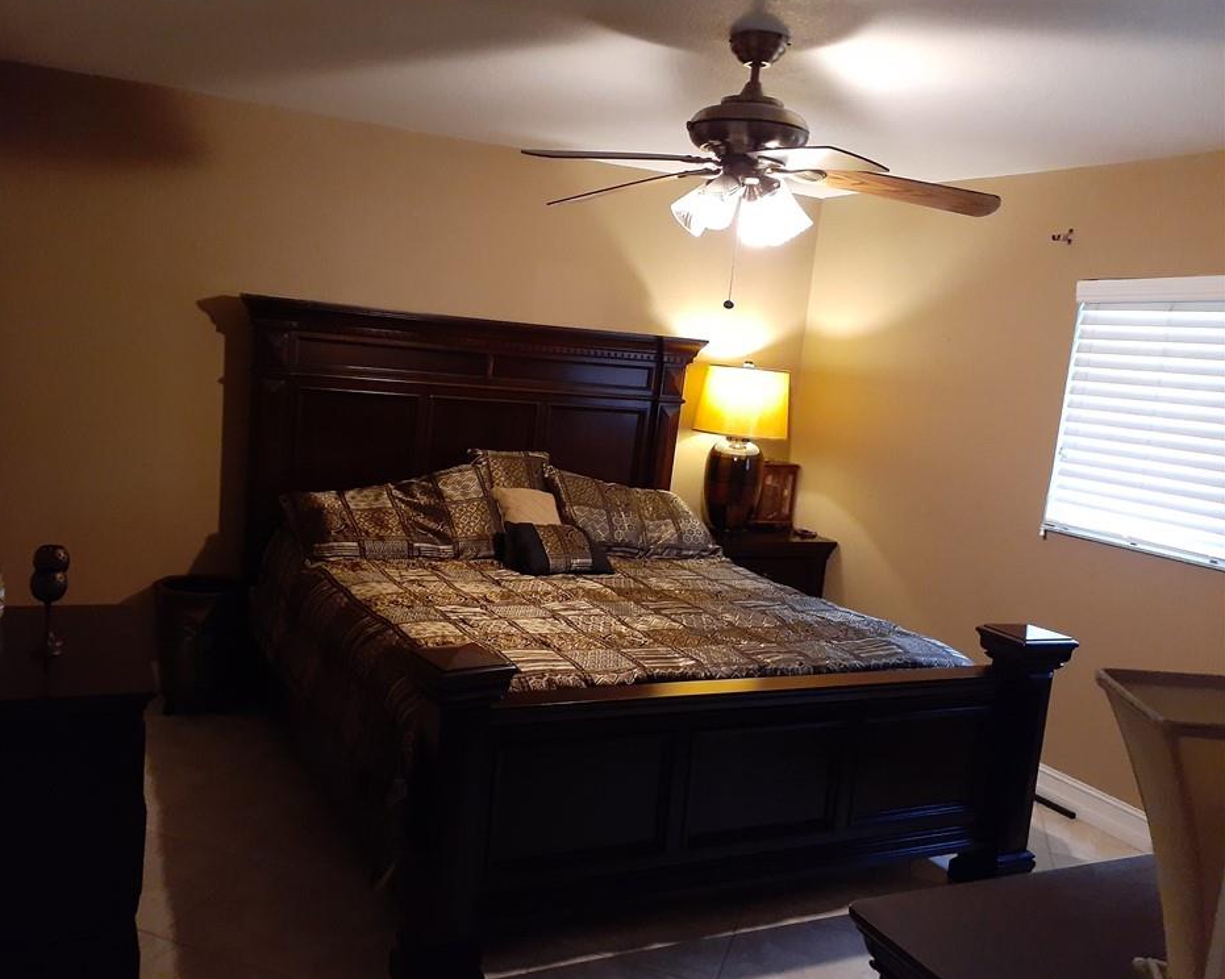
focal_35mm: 29
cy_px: 490
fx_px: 1051
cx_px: 553
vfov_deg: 49.9
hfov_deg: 60.3
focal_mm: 3.6
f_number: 1.9
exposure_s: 1/24
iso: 500
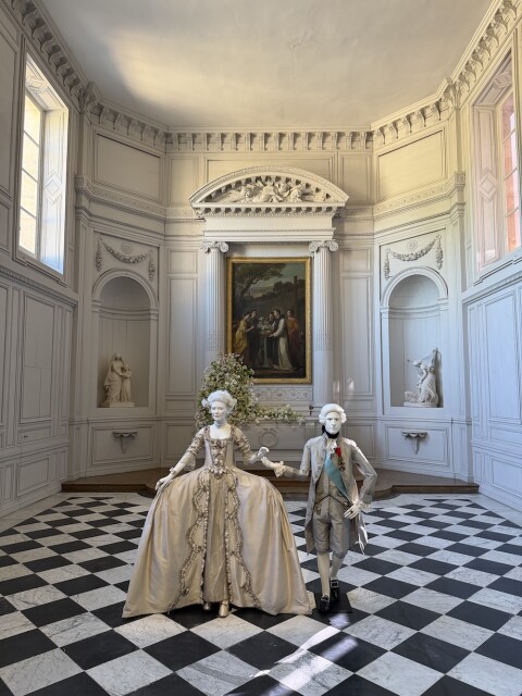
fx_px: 483
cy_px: 348
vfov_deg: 71.6
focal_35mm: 24
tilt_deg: +4.6
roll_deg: -0.5
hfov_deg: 56.8
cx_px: 261
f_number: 1.78
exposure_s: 1/73
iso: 200
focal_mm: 6.76
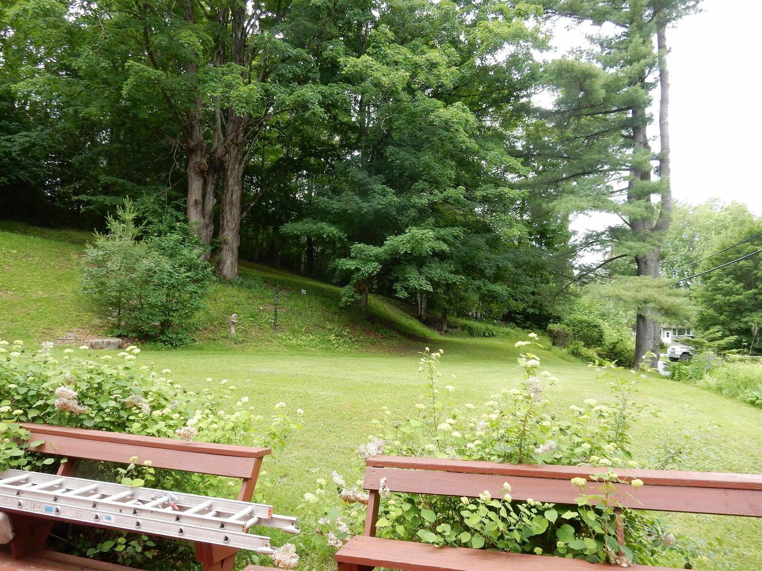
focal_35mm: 25
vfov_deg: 54.9
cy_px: 286
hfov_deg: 69.4
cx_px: 381
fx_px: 550
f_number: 3.7
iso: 125
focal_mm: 4.5
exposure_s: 1/160
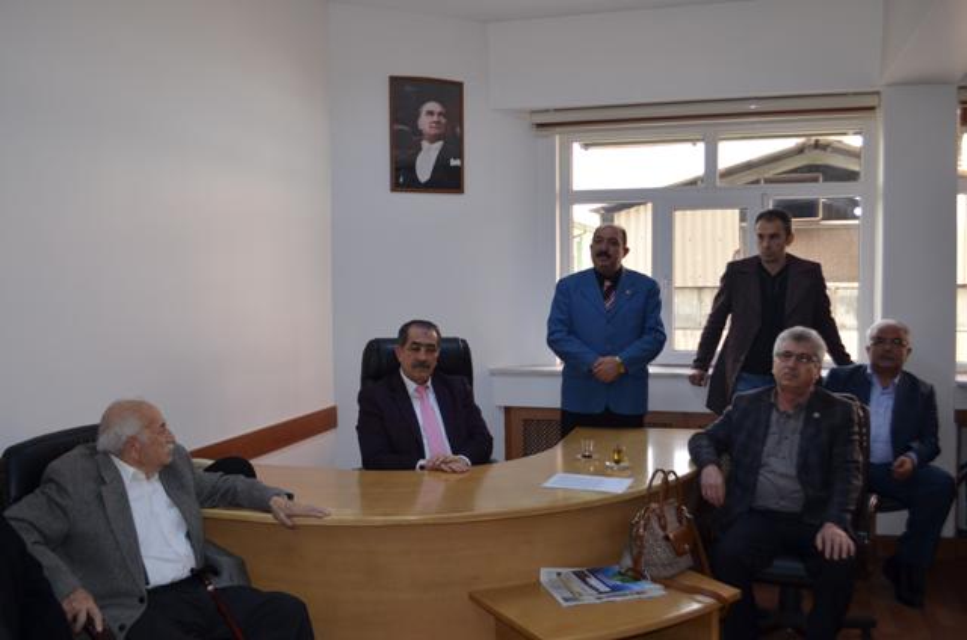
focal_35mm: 33
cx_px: 484
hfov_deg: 57.3
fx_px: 885
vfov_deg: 39.8
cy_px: 320
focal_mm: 22
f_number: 3.8
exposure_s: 1/125
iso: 320
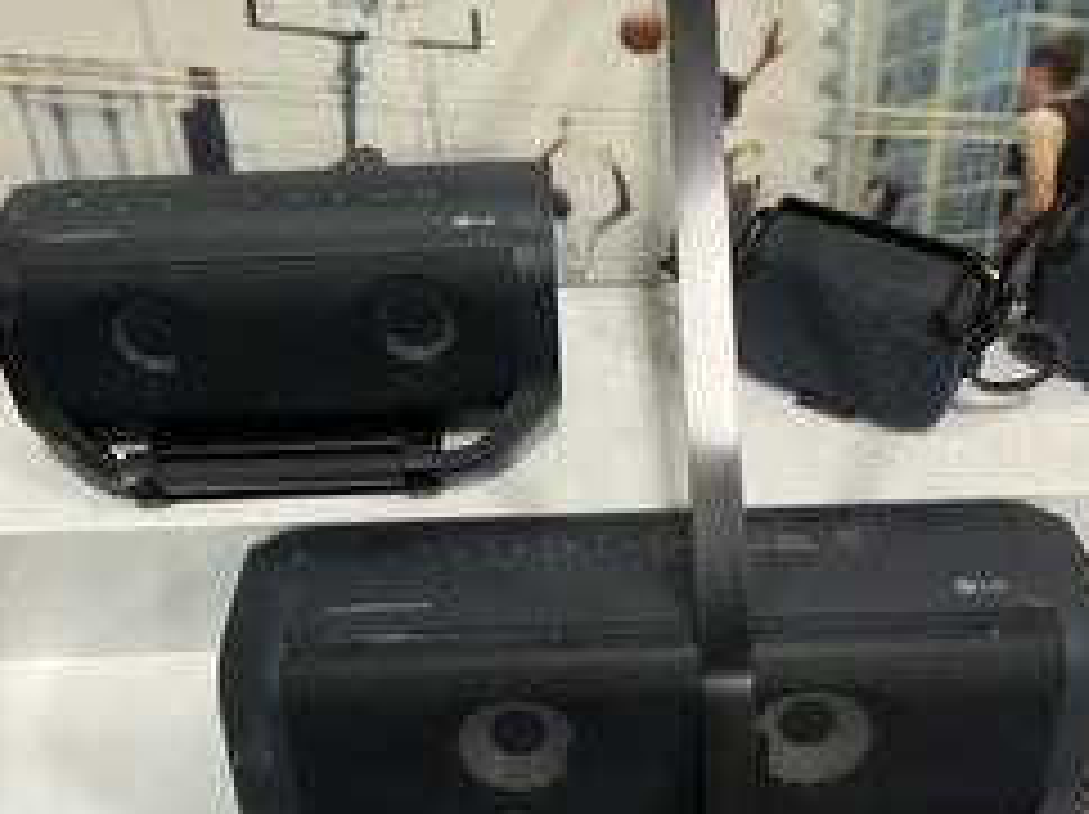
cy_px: 526
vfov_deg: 30.0
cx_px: 531
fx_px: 1509
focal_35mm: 48
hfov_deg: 39.7
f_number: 1.8
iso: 160
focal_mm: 3
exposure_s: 1/60
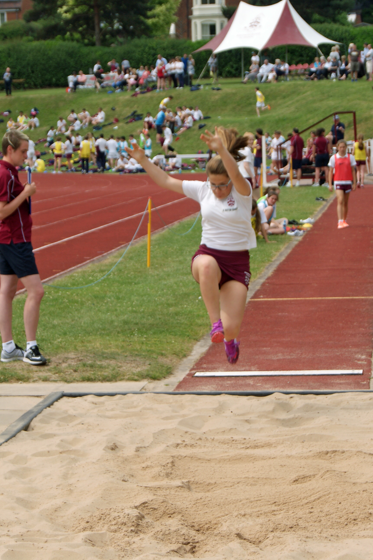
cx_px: 182
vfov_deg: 16.6
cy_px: 280
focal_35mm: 124
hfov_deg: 11.1
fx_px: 1923
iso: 100
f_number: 8
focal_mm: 55
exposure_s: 1/250
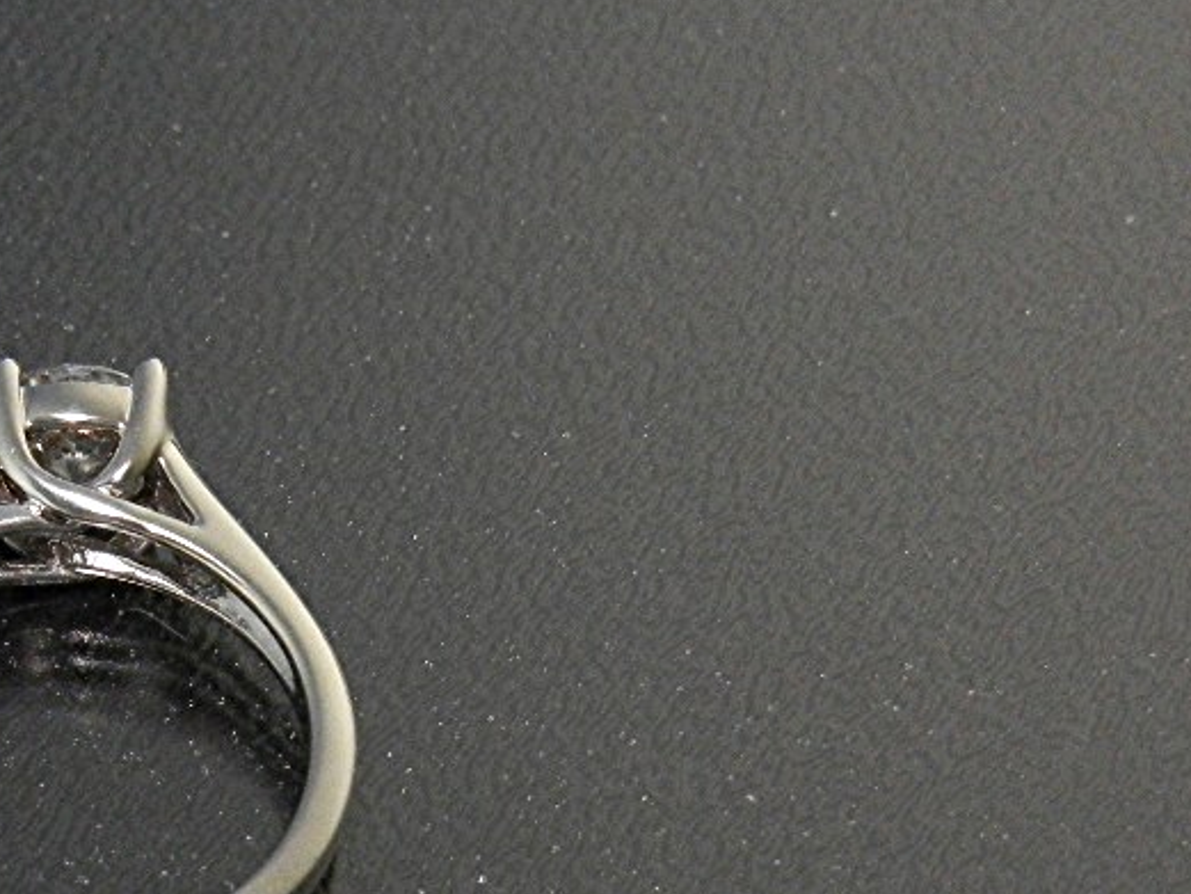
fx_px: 3992
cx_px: 110
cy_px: 677
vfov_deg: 12.7
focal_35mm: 116
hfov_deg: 16.7
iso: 800
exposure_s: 1/30
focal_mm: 10.6
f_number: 8
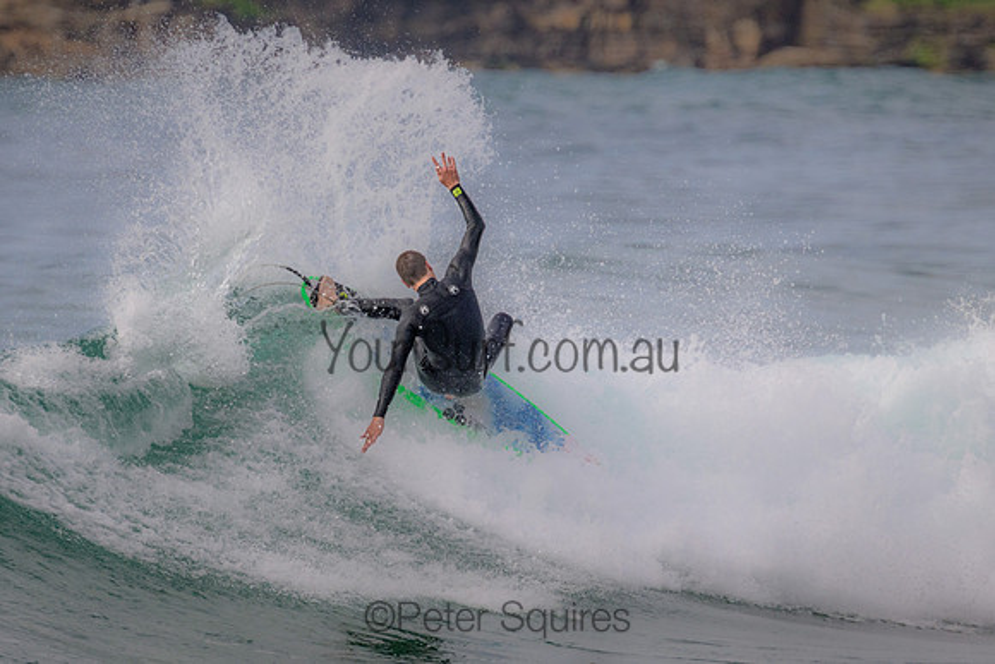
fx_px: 25458
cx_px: 488
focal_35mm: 921
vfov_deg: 1.5
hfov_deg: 2.2
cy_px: 307
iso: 1250
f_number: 11
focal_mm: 800
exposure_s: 1/2000
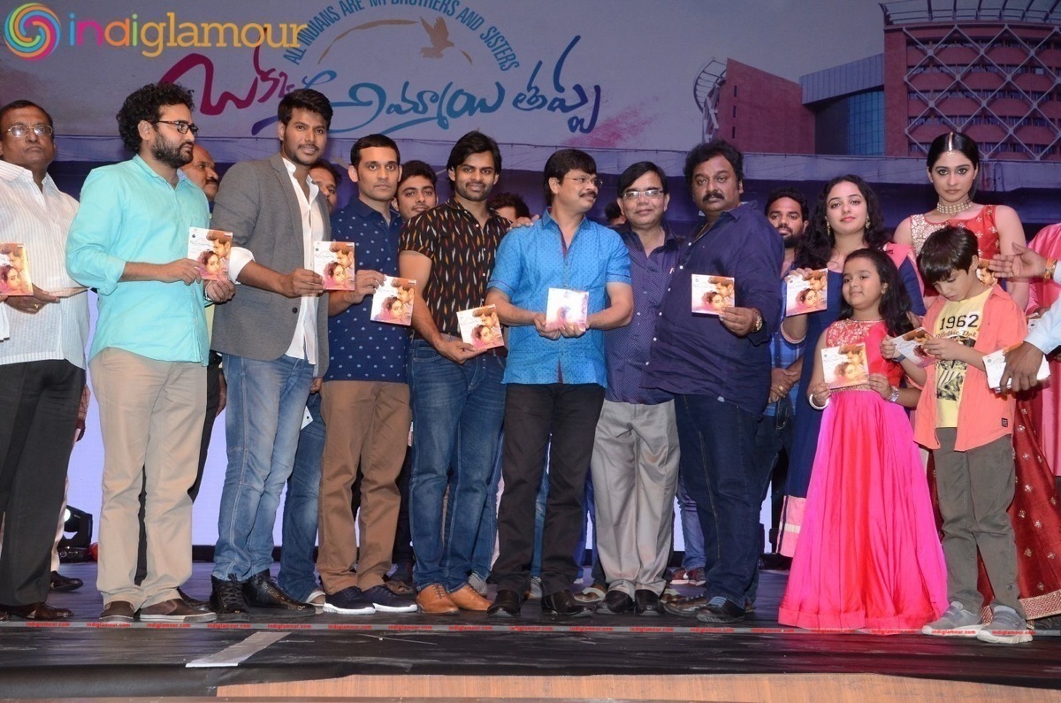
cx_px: 530
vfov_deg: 25.6
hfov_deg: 37.9
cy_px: 352
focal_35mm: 52
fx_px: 1544
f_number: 7.1
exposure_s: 1/125
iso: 1250
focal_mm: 35
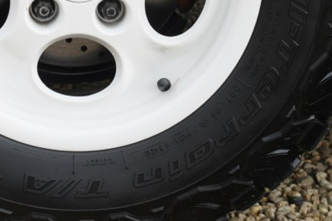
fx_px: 1923
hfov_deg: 9.8
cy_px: -158
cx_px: 2
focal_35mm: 209
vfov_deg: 6.5
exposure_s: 1/60
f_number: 5.6
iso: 160
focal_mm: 51.9
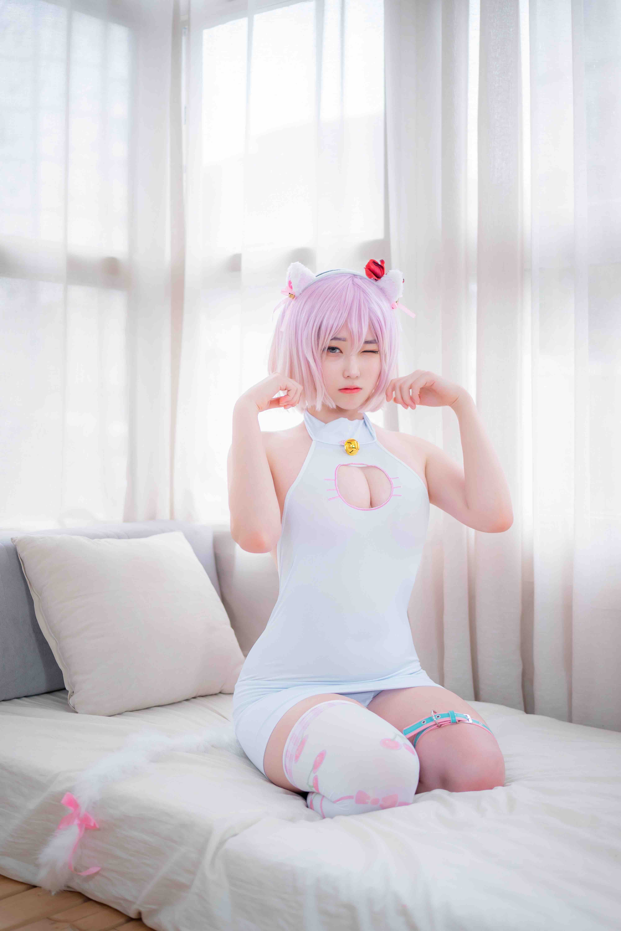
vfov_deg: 43.6
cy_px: 466
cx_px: 310
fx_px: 1164
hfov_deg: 29.9
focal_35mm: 45
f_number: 1.8
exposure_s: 1/100
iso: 200
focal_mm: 45
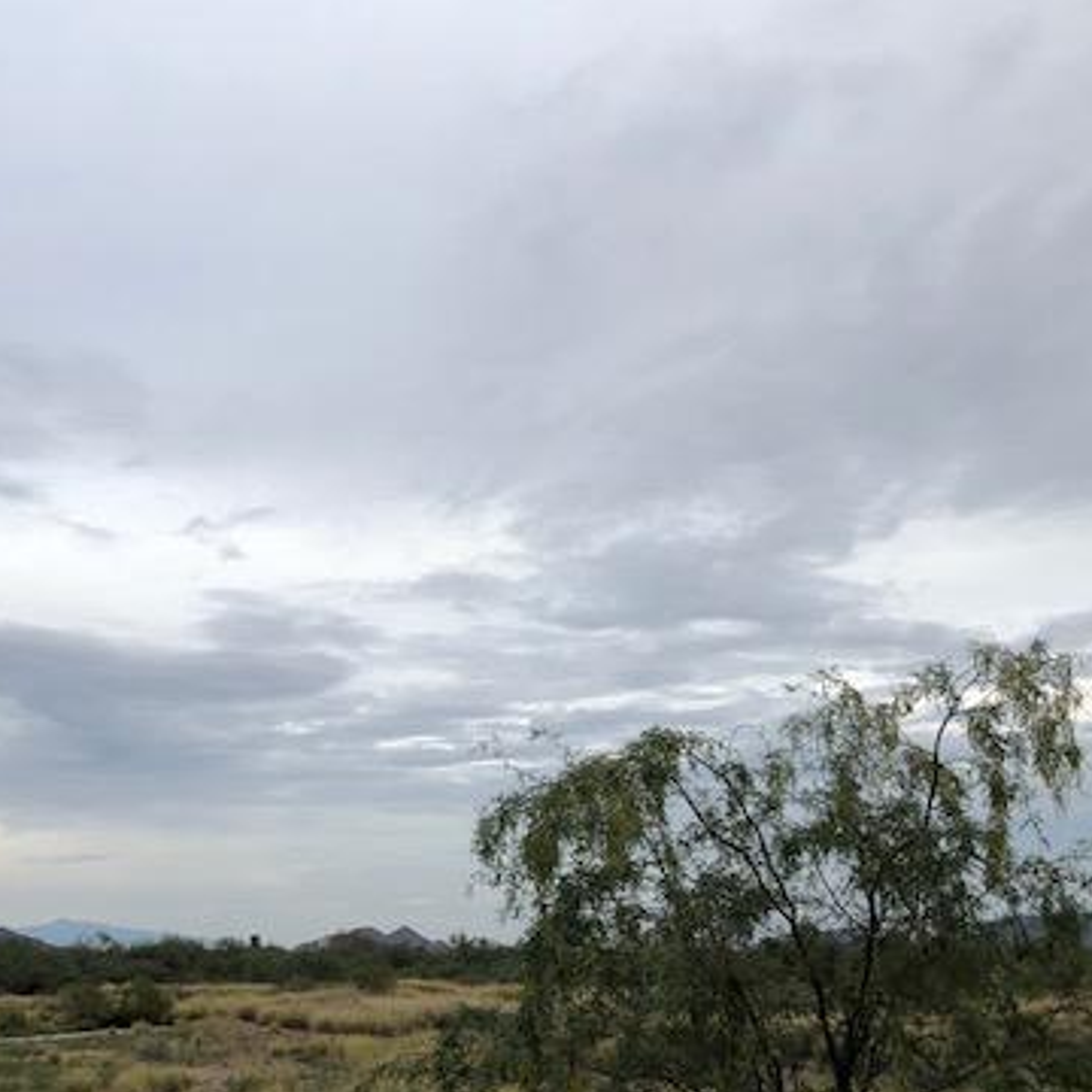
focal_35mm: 44
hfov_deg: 37.7
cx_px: 325
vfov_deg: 38.1
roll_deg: -0.8
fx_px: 1570
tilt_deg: +8.0
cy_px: 673
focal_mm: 3.99
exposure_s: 1/842
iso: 20
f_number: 1.8
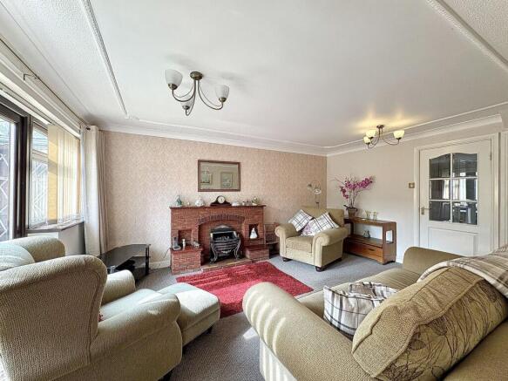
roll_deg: +0.1
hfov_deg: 102.1
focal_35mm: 14
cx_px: 254
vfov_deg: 85.7
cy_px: 190
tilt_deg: +1.1
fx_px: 205
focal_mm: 2.22
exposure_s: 1/99
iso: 125
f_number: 2.2
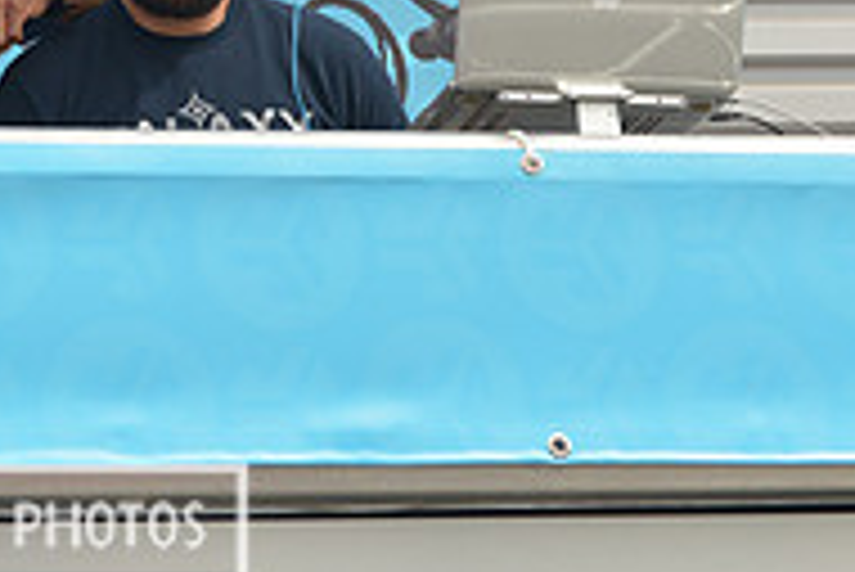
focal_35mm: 107
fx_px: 2543
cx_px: -72
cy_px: -151
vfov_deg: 12.5
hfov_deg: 18.4
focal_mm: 35
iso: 200
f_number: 5
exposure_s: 1/1000
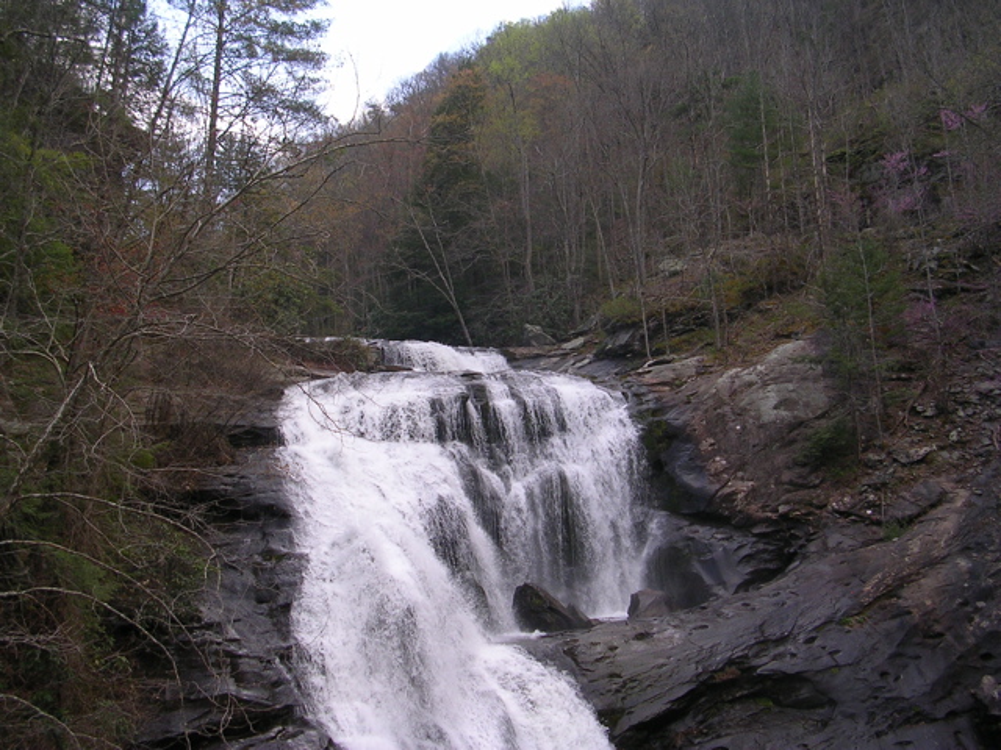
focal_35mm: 38
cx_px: 500
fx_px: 1099
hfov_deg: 49.0
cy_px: 375
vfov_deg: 37.7
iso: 50
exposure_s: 1/351
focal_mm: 5.8
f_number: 2.8
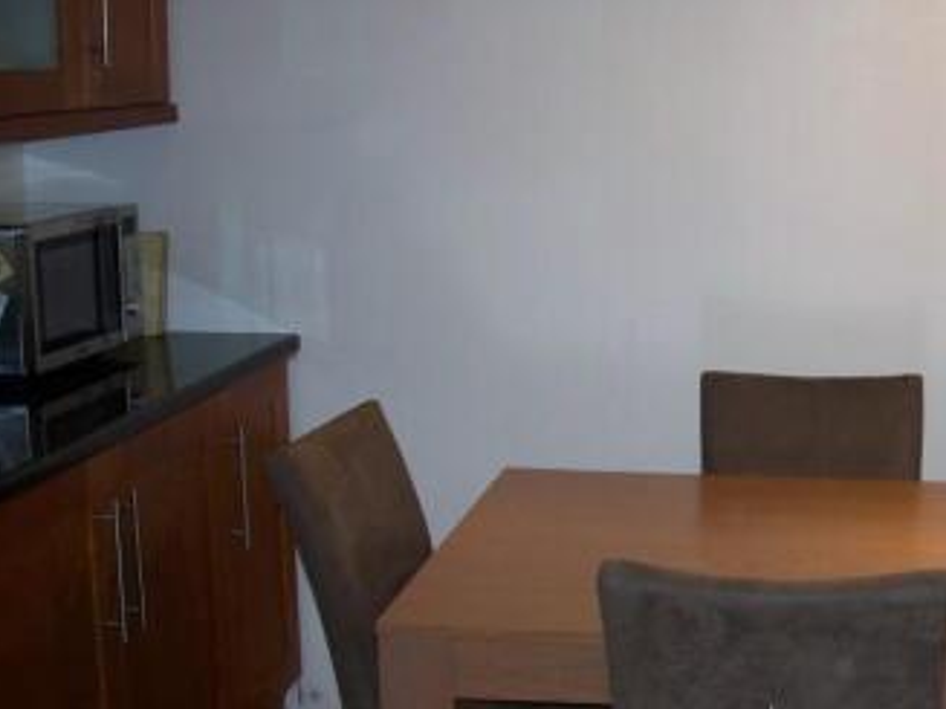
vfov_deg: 22.2
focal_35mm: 66
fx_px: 1803
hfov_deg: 28.5
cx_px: 820
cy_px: 464
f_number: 2.8
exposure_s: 1/60
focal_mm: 7.8
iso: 200
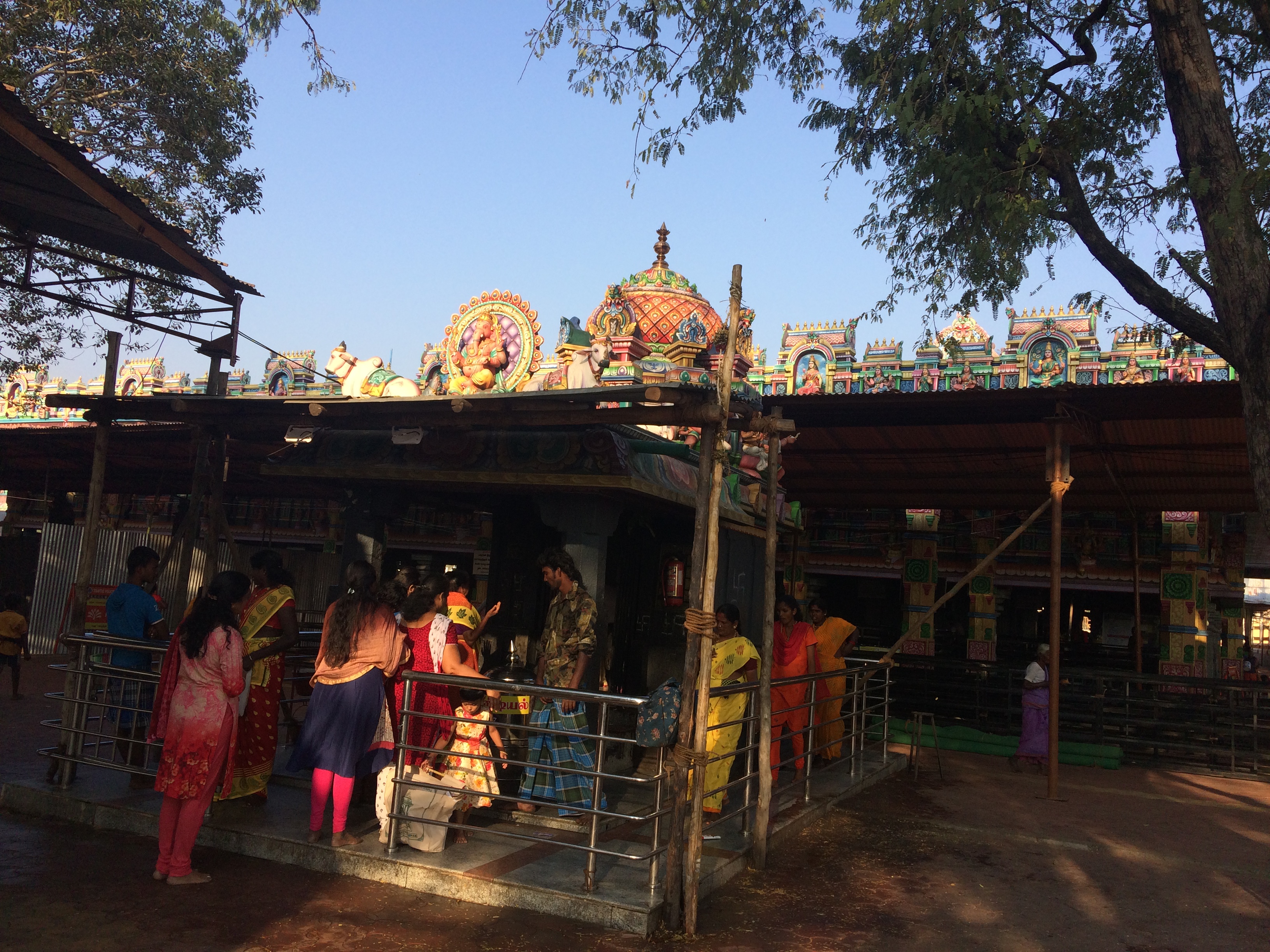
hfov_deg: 61.7
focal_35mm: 29
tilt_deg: +7.7
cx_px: 635
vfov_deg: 48.2
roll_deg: -2.7
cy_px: 476
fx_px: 1064
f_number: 2.2
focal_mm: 4.15
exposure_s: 1/1026
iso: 32
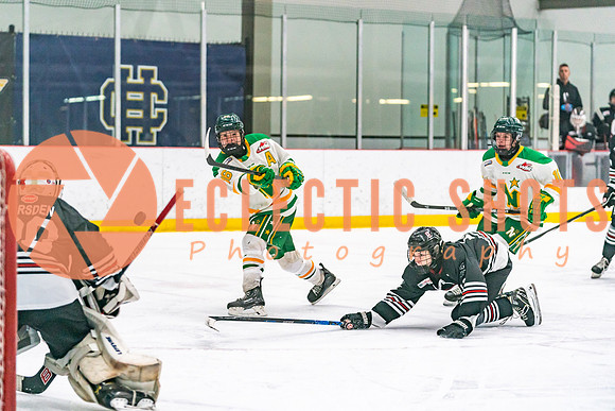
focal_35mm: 113
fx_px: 1928
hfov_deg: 18.1
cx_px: 284
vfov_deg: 12.1
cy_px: 199
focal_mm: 100
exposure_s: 1/1250
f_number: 2.8
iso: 3200
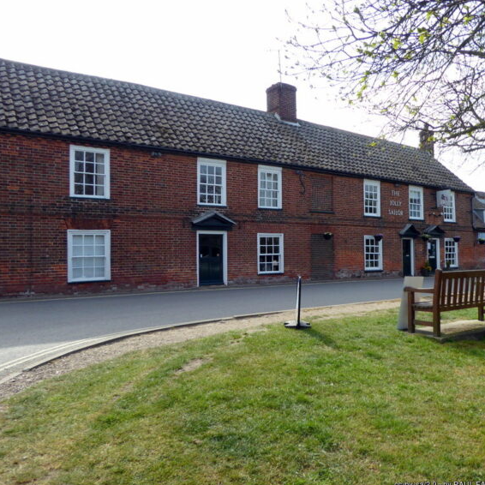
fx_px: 476
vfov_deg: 54.0
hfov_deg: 53.8
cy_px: 242
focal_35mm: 30
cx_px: 284
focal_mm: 4.3
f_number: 3.3
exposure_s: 1/500
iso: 100
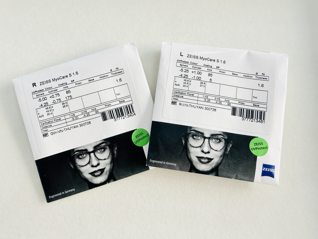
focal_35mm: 24
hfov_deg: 71.6
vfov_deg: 56.8
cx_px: 159
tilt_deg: -81.5
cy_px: 120
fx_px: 220
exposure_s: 1/100
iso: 200
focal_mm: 2.22
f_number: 2.2
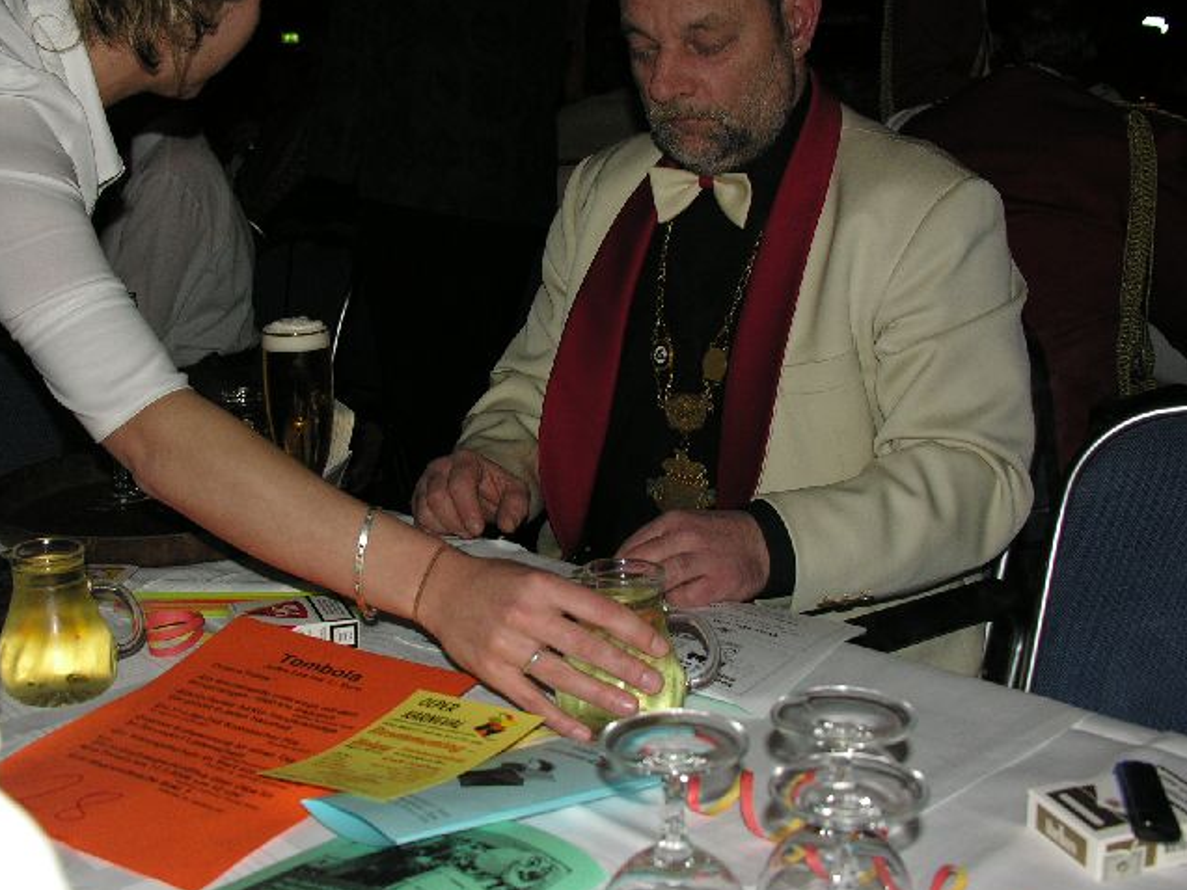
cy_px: 385
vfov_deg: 32.2
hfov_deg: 41.8
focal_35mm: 45
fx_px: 1543
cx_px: 459
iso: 100
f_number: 2.8
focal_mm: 8.9
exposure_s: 1/60.1
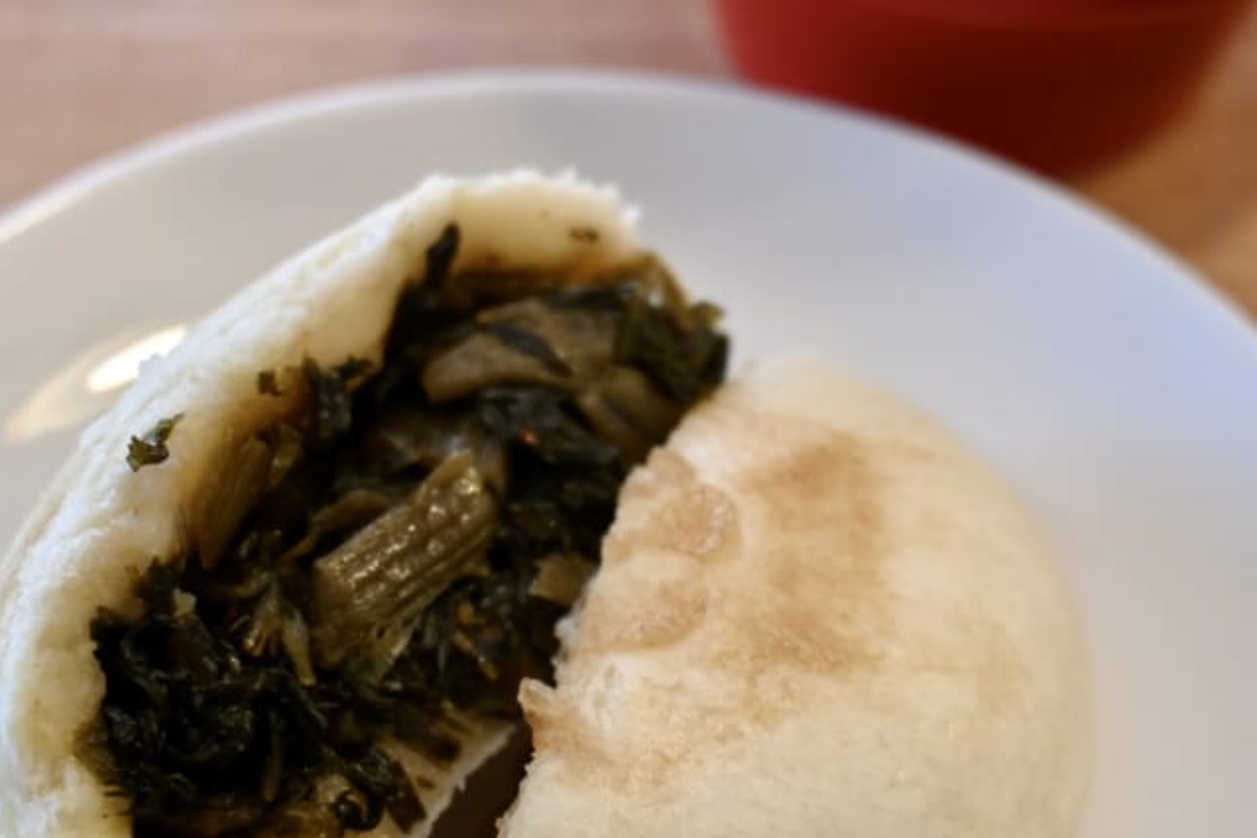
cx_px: 604
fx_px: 2171
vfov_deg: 21.7
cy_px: 625
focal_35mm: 62
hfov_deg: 32.3
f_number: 4.5
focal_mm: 26.5
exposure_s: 1/125
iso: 800
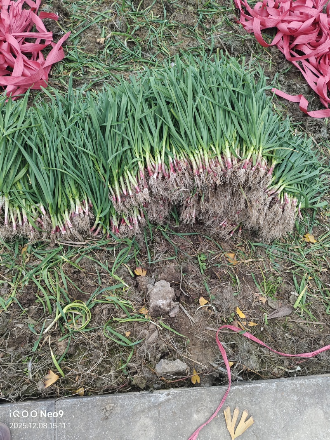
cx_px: 165
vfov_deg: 73.9
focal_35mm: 23
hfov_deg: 58.9
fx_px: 292
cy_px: 220
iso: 71
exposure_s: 1/116
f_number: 1.88
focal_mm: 5.56
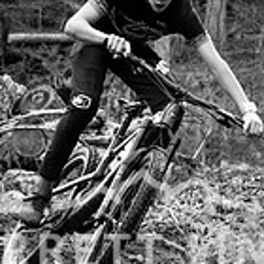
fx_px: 3538
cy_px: 253
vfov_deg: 4.3
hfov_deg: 4.3
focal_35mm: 410
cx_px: 157
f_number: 5.6
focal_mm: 100
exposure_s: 1/640
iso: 640
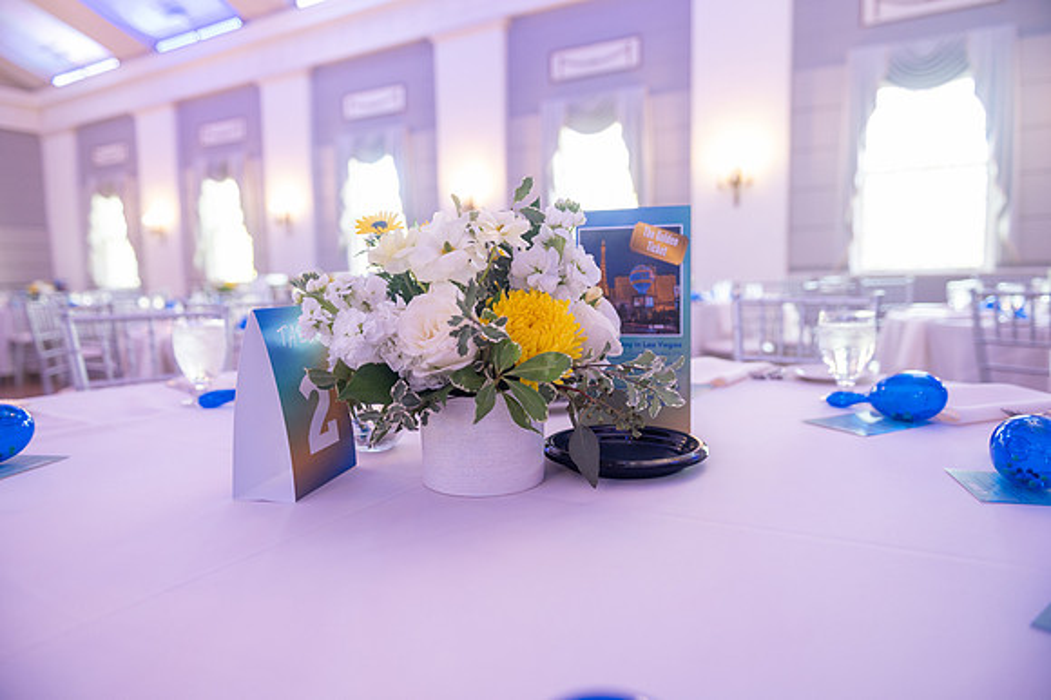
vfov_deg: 53.1
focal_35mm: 24
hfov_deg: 73.8
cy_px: 350
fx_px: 700
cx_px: 526
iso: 1000
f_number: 3.2
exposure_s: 1/60
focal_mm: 24
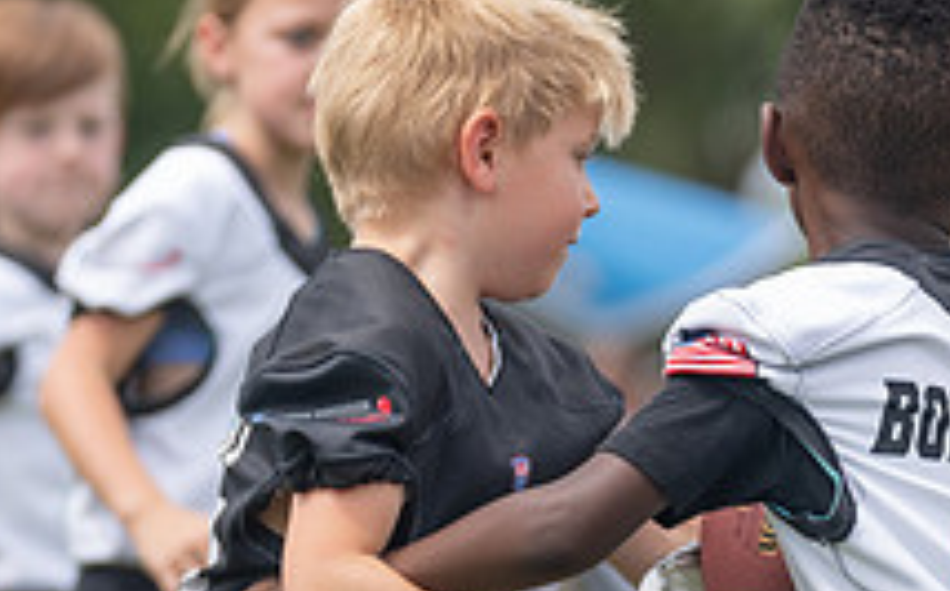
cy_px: 449
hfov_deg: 5.8
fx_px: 9384
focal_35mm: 363
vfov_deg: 3.6
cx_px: 549
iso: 125
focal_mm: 128
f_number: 2.8
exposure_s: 1/1250
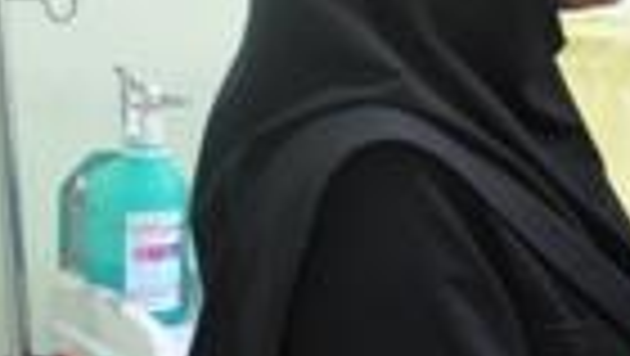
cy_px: 144
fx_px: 2090
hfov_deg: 16.2
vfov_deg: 9.7
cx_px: 824
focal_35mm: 125
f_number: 5
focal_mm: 22
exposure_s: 1/30
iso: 640
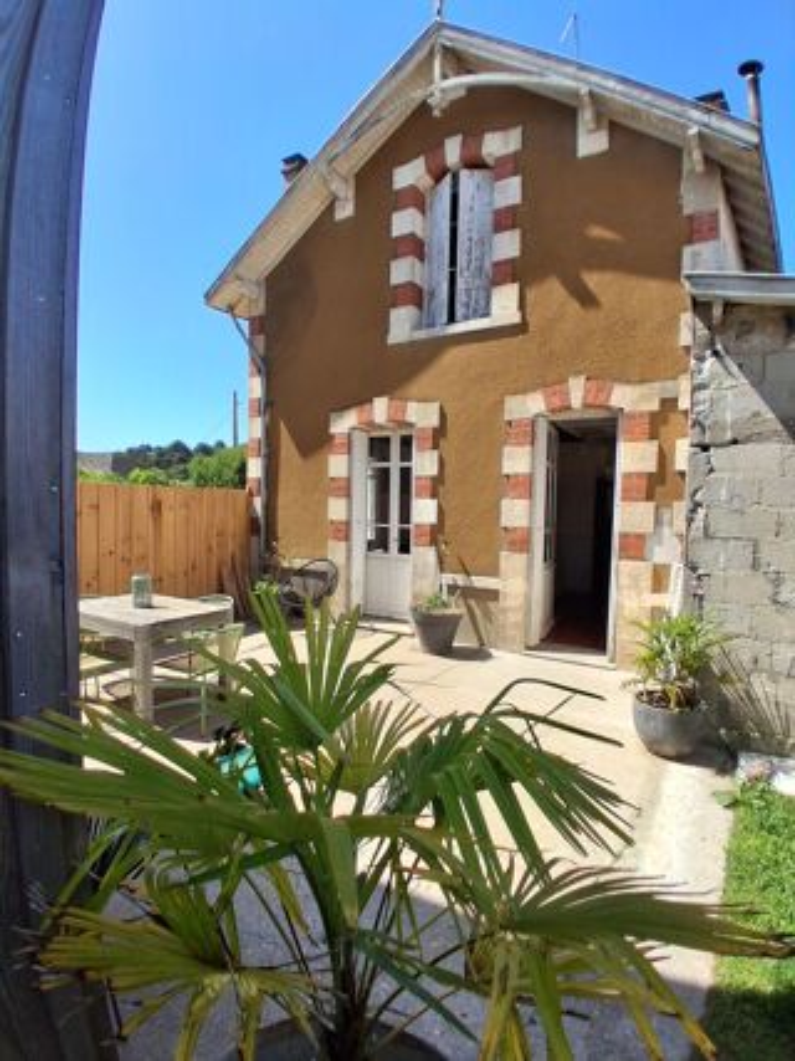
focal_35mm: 17
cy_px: 530
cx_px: 398
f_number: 2.2
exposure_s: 1/1056
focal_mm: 1.4
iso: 50
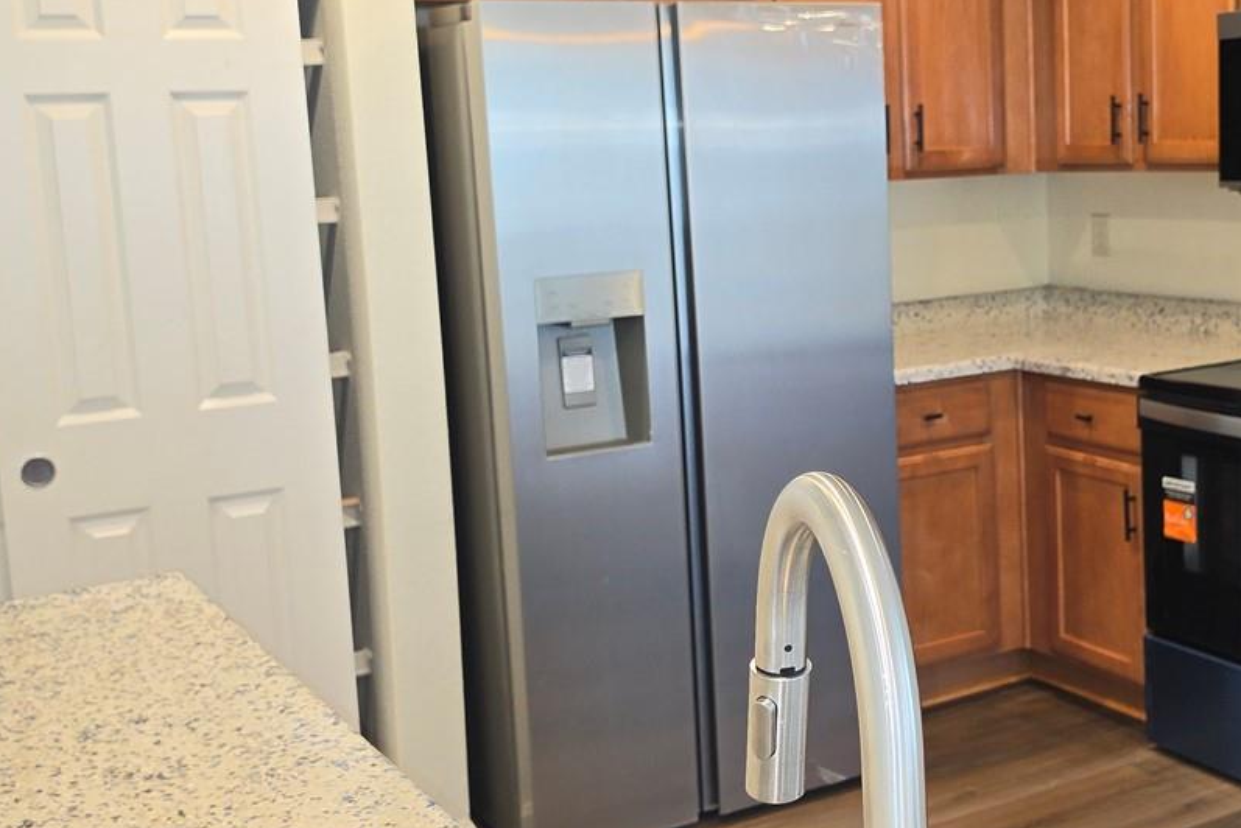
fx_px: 1655
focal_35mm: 48
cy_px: 356
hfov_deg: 40.3
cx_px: 883
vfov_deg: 28.1
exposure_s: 1/60
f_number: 1.4
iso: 64
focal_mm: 6.5
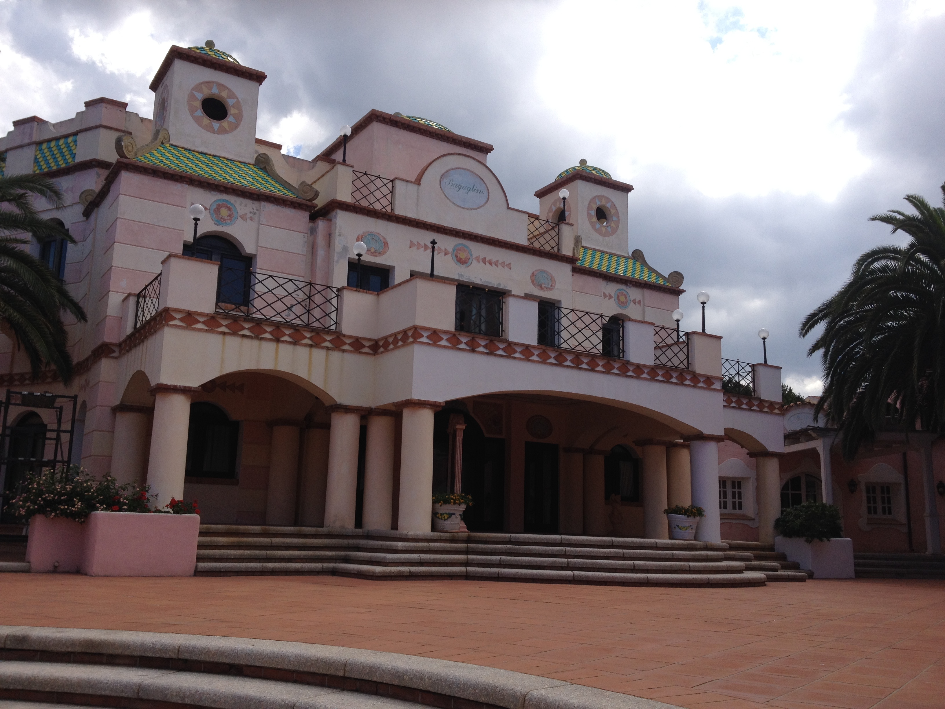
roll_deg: -0.7
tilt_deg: +8.7
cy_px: 354
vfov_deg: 40.7
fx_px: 955
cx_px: 472
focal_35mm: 35
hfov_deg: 52.6
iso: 50
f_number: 2.4
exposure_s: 1/1534
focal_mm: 4.28
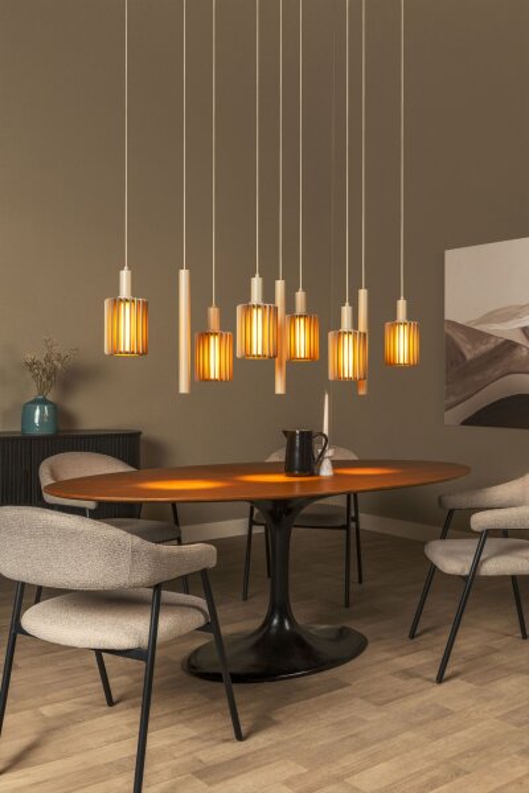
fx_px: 793
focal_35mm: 36
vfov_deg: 53.1
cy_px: 396
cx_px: 264
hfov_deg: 36.9
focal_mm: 36
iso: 400
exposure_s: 1/13
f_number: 18
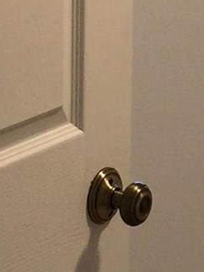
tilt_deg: -8.0
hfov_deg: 7.1
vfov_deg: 9.3
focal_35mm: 209
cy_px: -90
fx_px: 1642
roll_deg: -0.1
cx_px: 66
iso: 50
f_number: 2.2
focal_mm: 4.15
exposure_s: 1/15
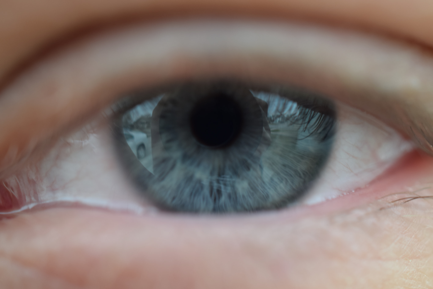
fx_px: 722
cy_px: 144
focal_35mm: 60
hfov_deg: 33.4
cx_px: 216
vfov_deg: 22.6
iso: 400
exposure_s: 1/160
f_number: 6.3
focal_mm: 40
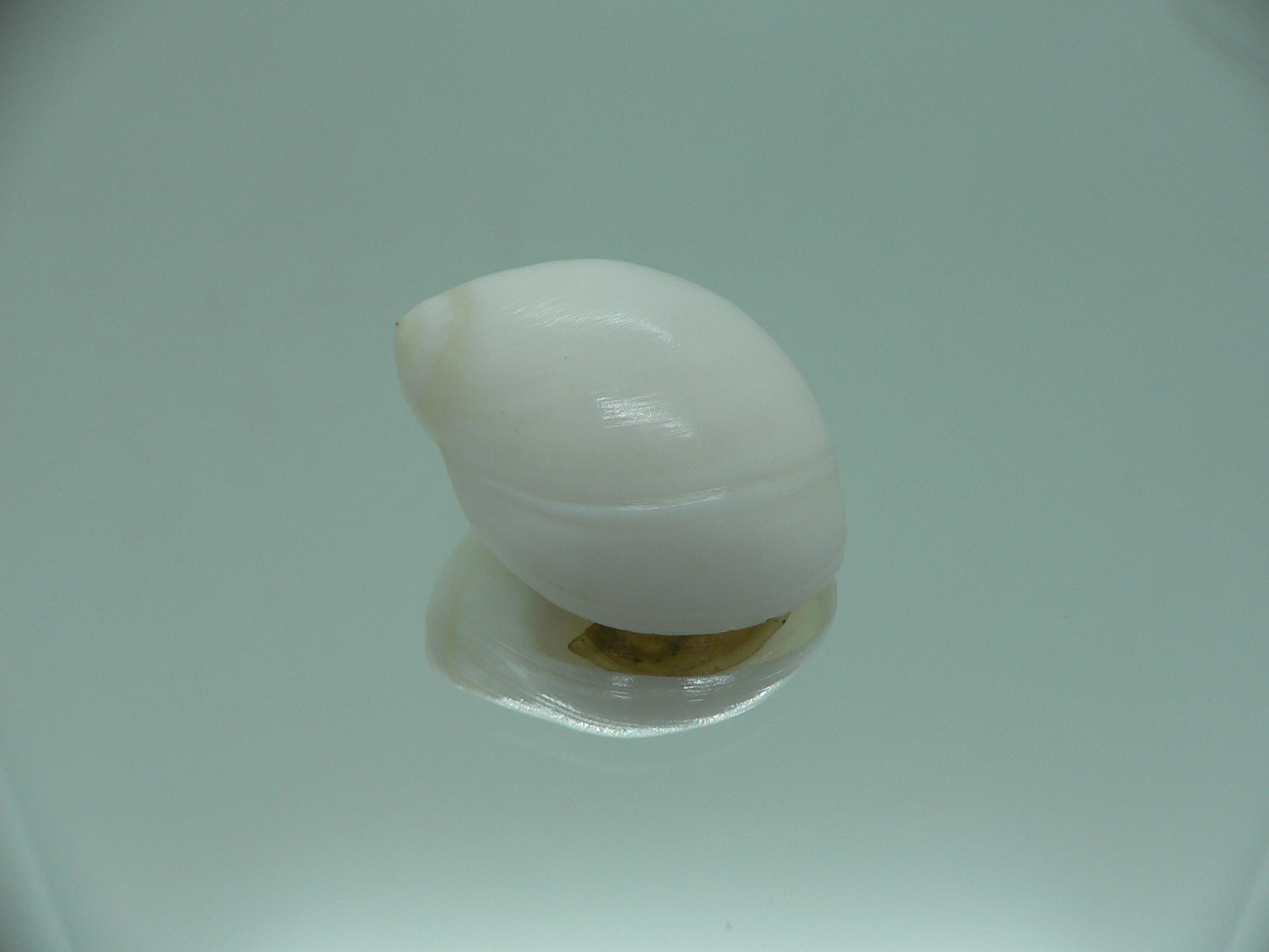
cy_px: 476
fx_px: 1283
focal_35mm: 35
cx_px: 634
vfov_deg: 40.7
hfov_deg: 52.6
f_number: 2.8
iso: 80
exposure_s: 1/60
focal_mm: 4.6
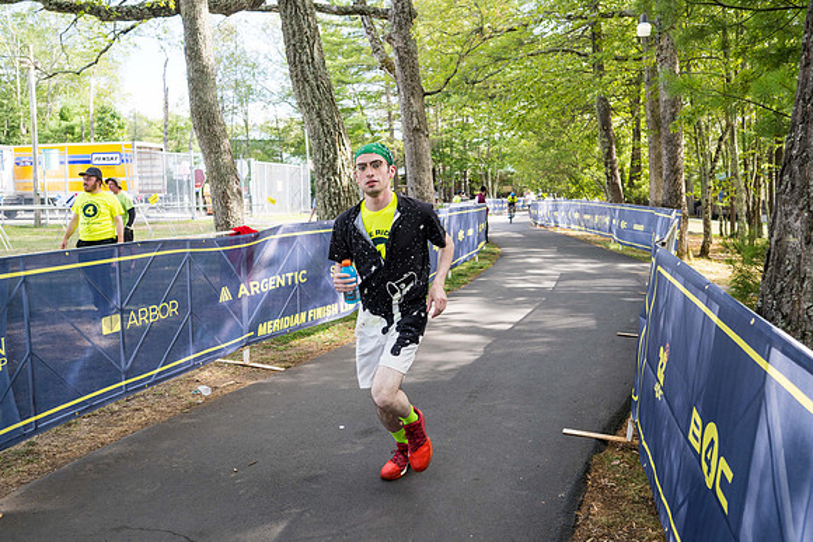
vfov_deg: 43.6
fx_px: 678
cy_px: 271
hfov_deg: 61.9
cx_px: 406
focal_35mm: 30
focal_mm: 30
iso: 320
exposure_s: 1/500
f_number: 4
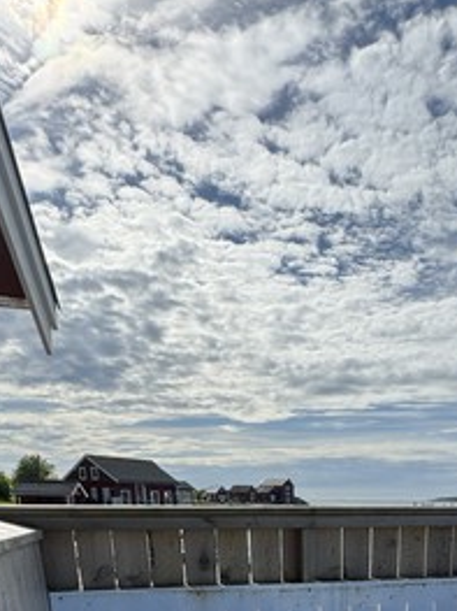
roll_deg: -0.8
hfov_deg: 42.7
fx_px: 564
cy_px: 664
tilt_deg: -15.6
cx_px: 346
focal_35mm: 32
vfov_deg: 44.2
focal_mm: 2.22
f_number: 2.2
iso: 40
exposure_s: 1/2674
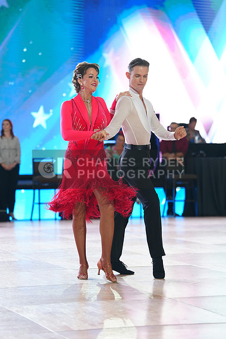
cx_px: 113
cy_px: 170
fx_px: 1110
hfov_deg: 11.6
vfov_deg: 17.3
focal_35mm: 118
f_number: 2.8
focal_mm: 118
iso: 1000
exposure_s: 1/400
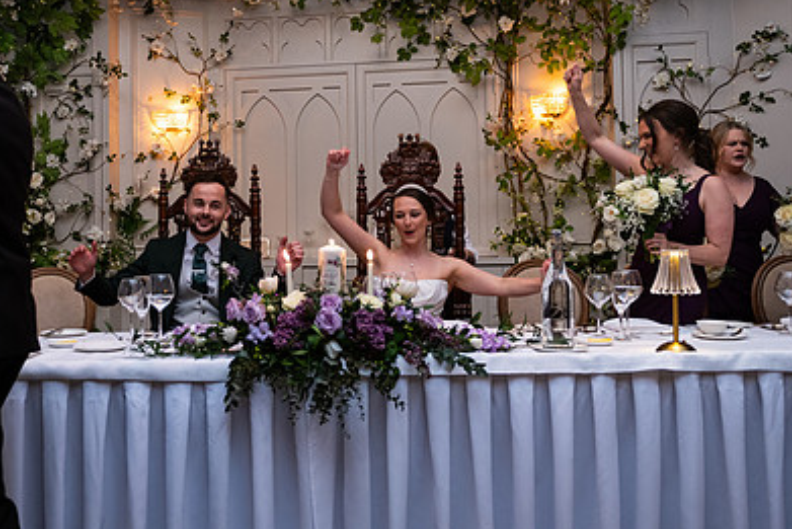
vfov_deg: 33.4
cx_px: 271
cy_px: 234
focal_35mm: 40
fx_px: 880
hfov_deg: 47.7
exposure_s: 1/160
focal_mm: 27
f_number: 3.5
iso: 800
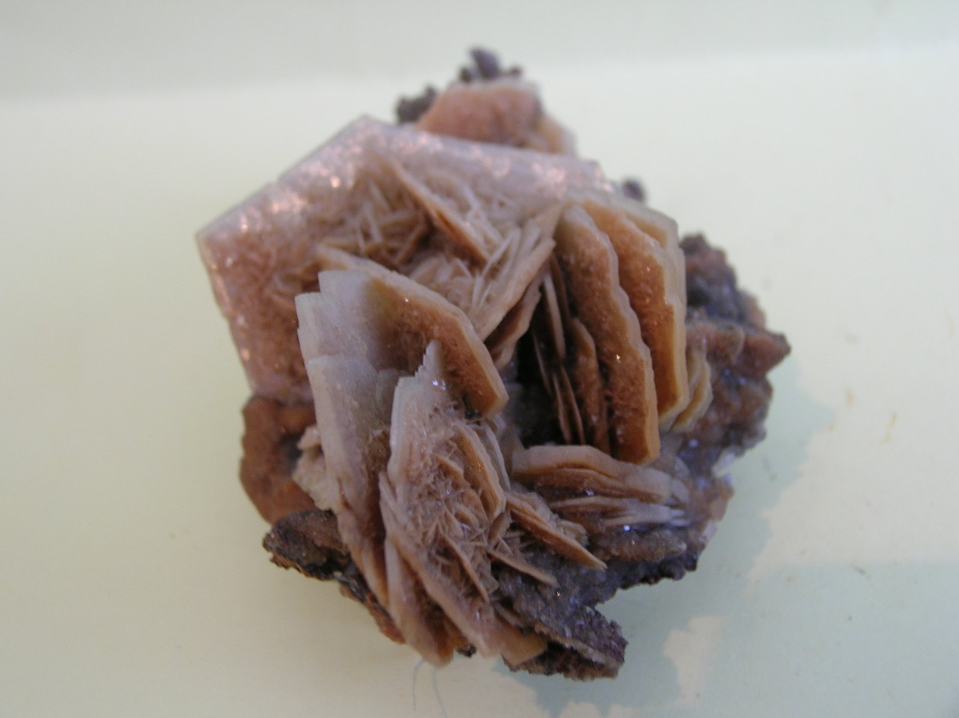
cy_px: 359
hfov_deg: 33.3
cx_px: 480
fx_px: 1605
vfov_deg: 25.2
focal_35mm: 58
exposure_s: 1/7.4
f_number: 3.1
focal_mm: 9.6
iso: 50
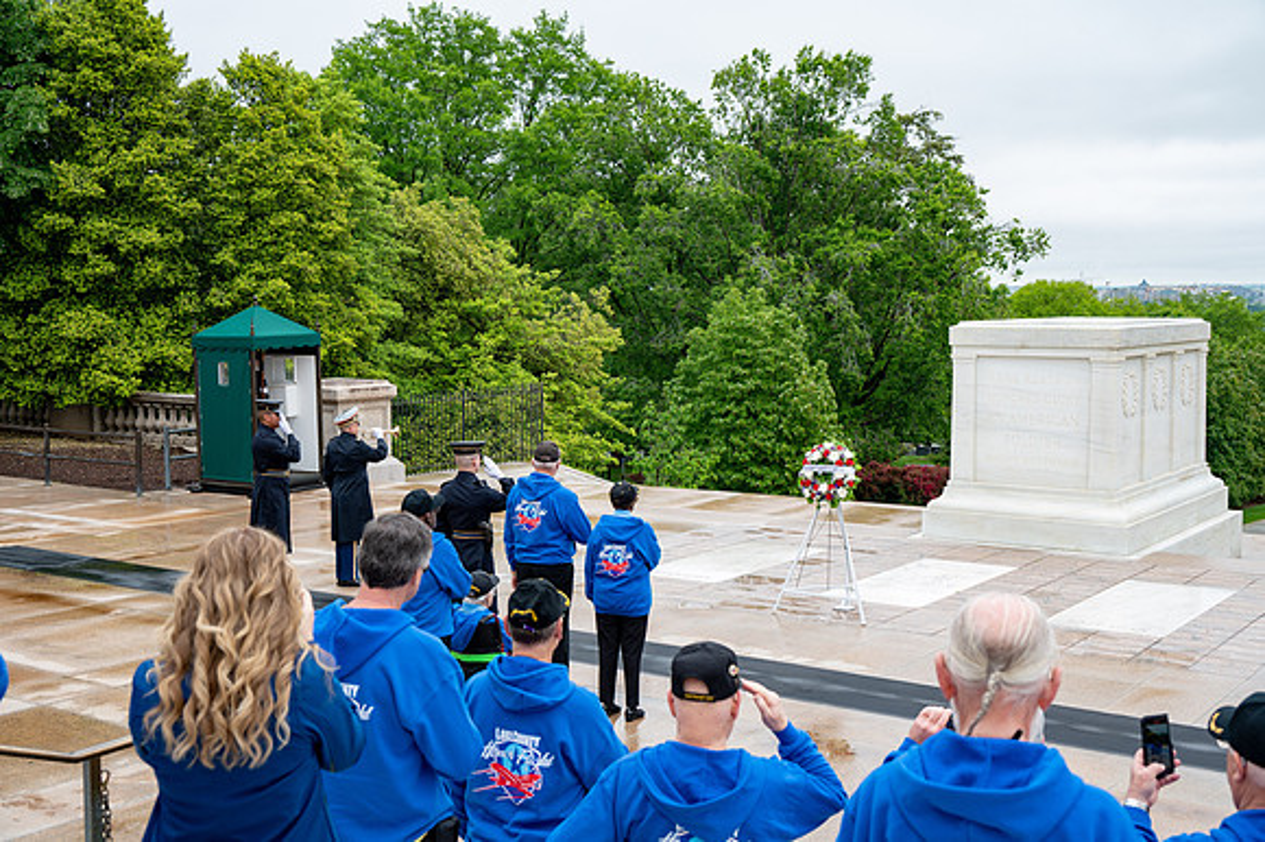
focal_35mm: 43
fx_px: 1510
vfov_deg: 31.2
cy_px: 421
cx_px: 632
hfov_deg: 45.5
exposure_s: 1/100
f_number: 6.3
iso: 160
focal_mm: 43
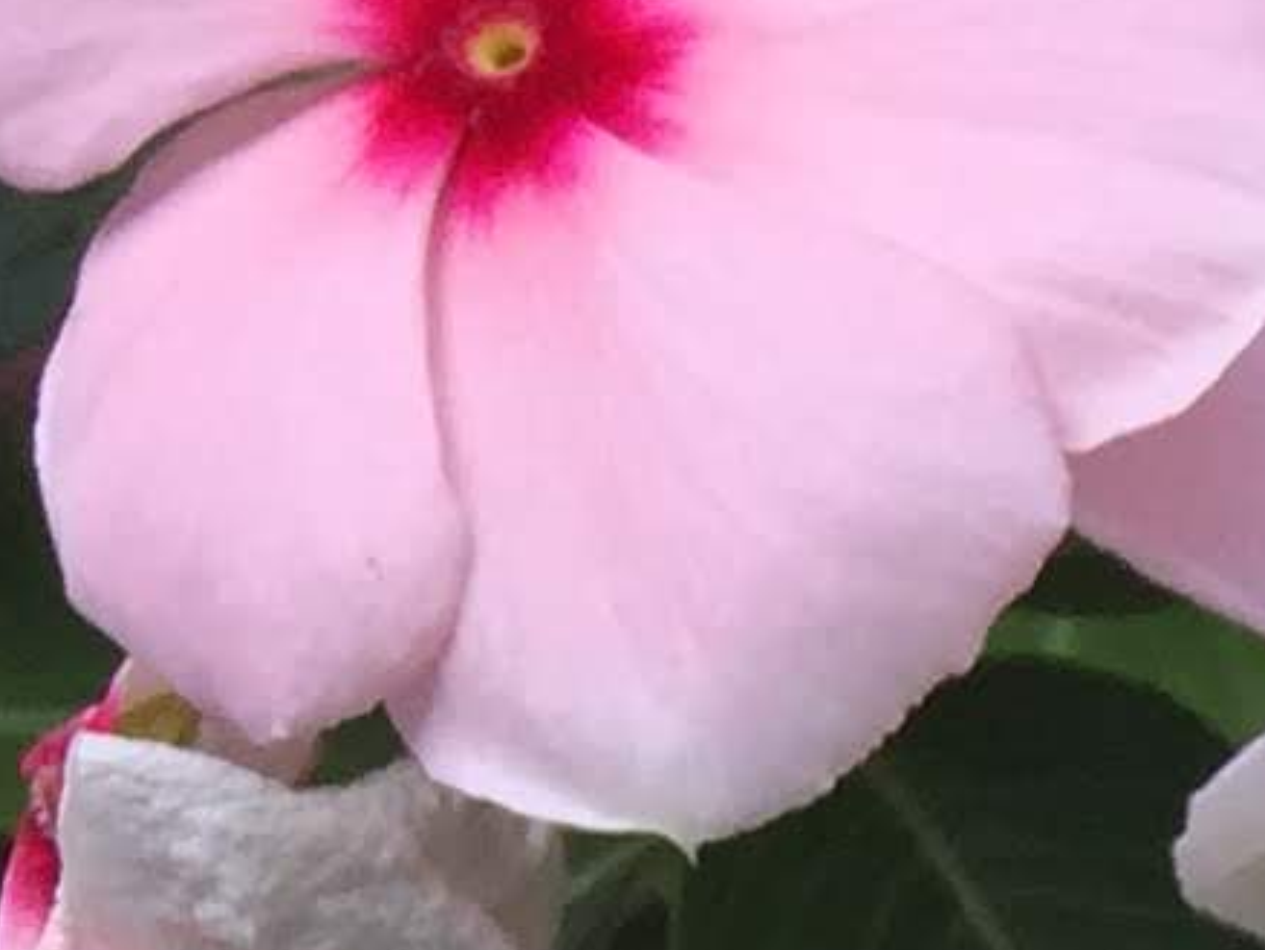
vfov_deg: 6.2
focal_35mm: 216
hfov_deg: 7.3
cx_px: 4592
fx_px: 7898
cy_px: 3145
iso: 32
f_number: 2.2
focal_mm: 4.15
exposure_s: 1/719
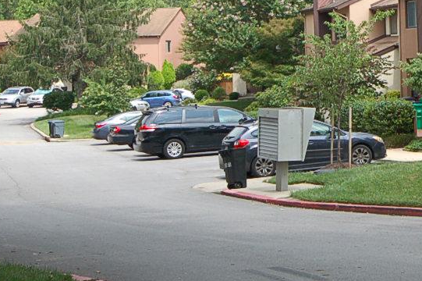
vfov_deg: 13.5
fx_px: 1171
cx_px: 475
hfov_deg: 19.5
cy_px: 11
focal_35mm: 100
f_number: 9
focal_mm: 24
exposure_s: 1/250
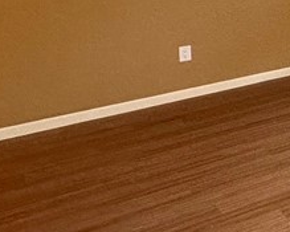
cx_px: 597
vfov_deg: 21.6
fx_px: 549
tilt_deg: -2.6
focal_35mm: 64
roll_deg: +1.6
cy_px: -65
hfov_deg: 18.2
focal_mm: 2.22
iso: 100
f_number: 2.2
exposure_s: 1/120
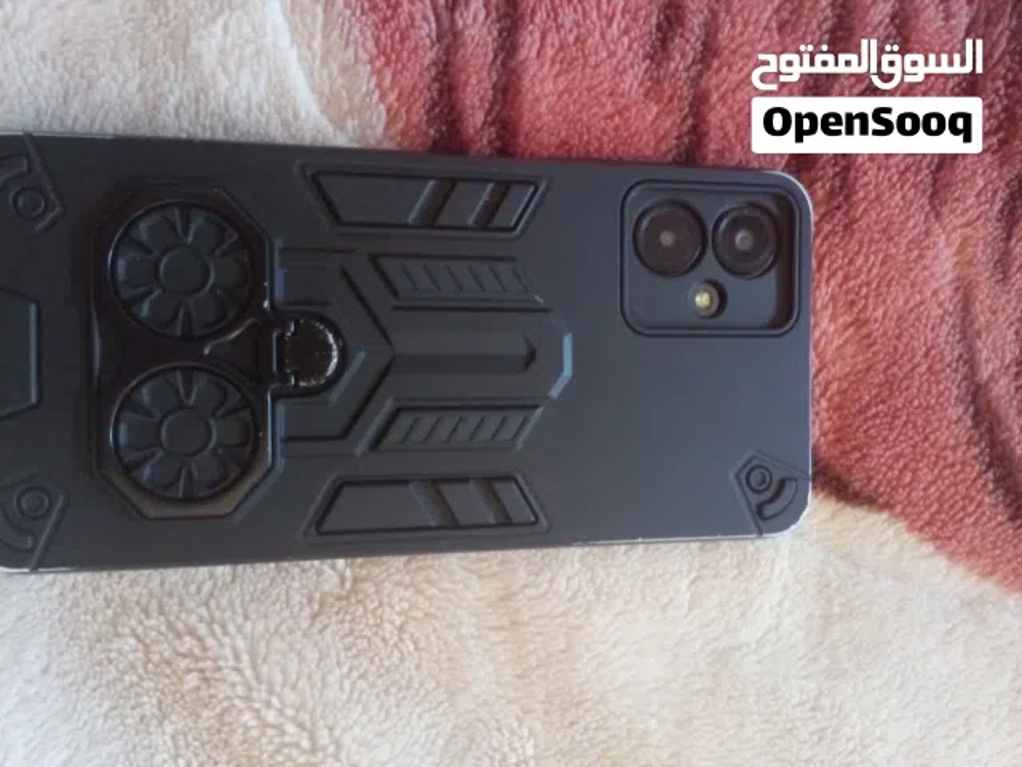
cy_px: 384
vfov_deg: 53.1
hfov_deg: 67.3
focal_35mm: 26
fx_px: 768
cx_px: 511
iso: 1547
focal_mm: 3.64
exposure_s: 1/25
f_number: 1.85
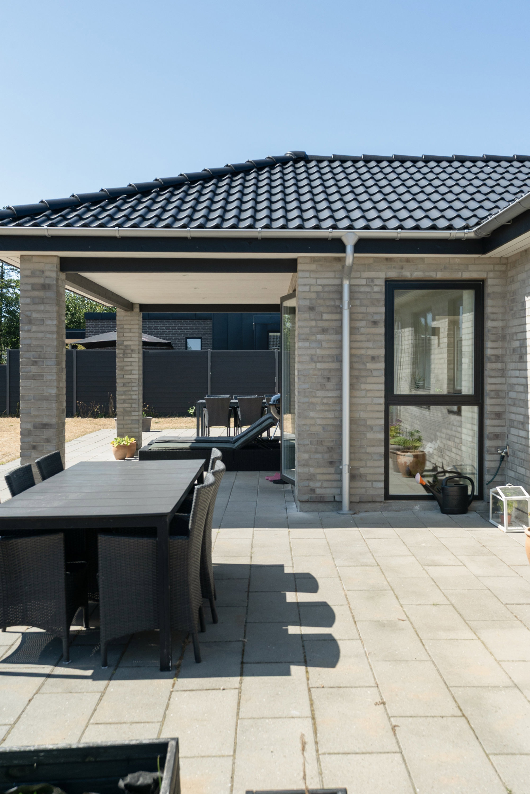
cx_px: 265
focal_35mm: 35
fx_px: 772
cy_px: 397
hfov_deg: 37.9
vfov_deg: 54.4
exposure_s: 1/640
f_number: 7.1
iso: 250
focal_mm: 35
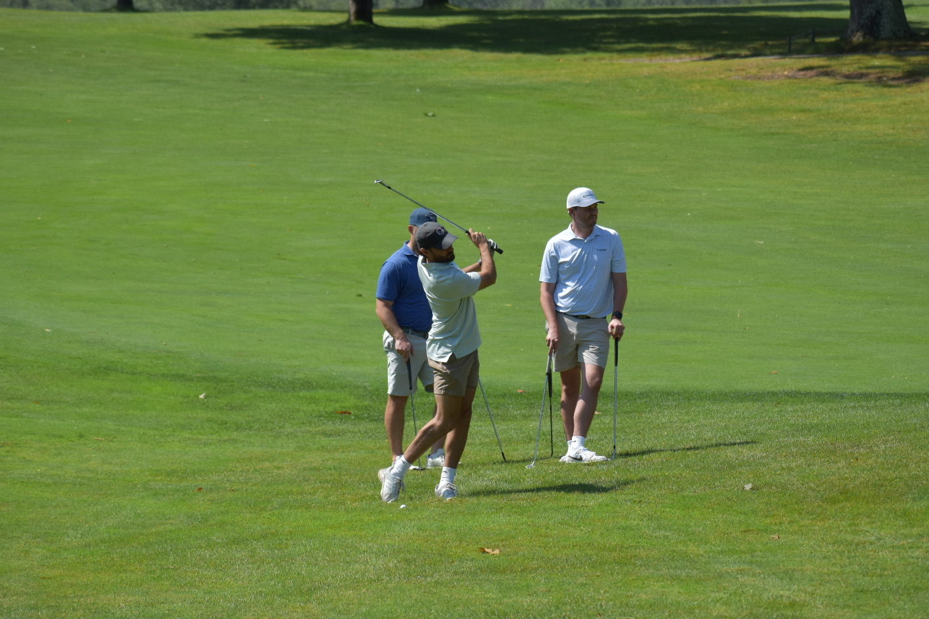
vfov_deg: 7.2
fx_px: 4954
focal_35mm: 192
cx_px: 479
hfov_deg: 10.7
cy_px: 302
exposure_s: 1/1600
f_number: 5.6
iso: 200
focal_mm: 112
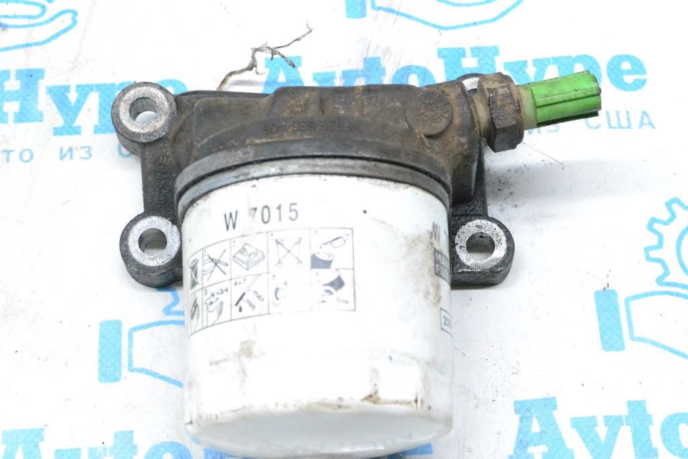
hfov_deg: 24.6
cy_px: 230
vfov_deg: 16.6
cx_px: 344
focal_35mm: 82
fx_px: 1577
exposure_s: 1/160
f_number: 9
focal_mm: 55
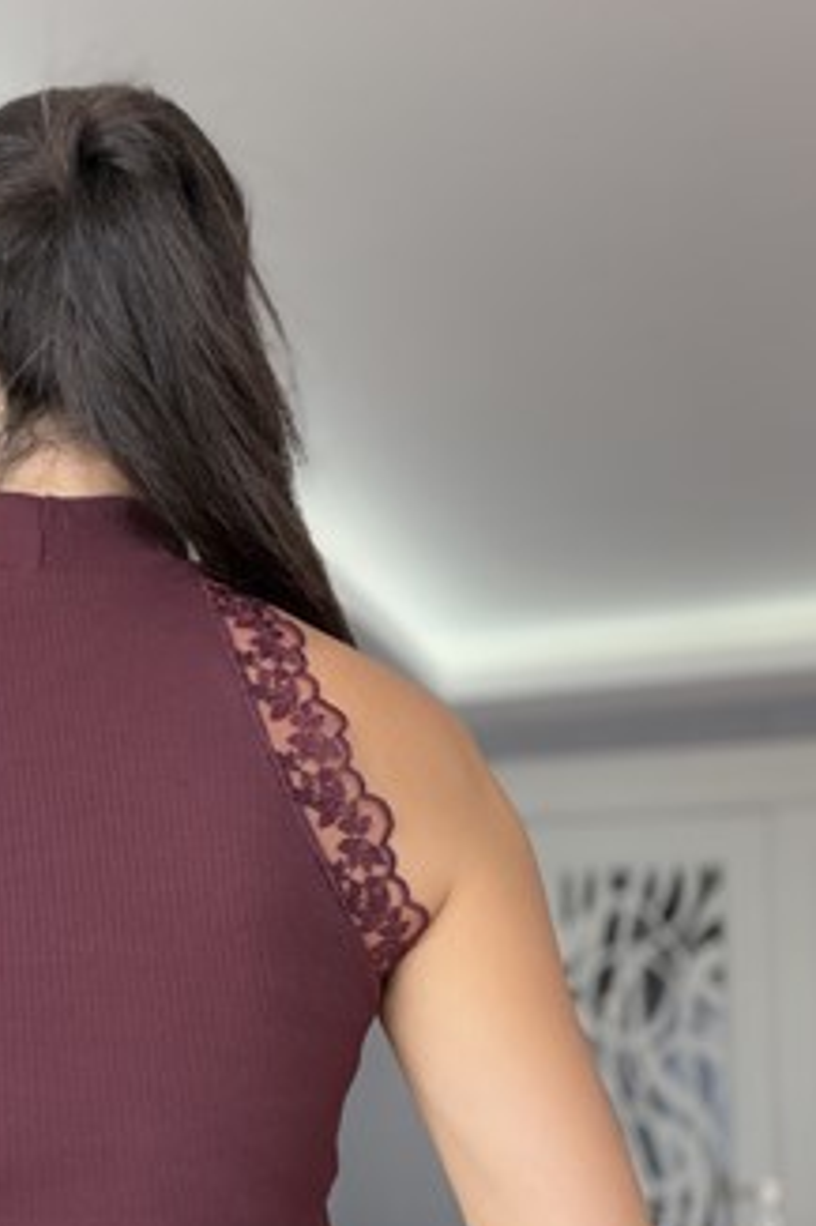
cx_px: 98
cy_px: 901
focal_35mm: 51
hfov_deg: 25.7
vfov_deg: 38.0
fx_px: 1736
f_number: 1.9
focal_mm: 2.71
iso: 80
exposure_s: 1/100
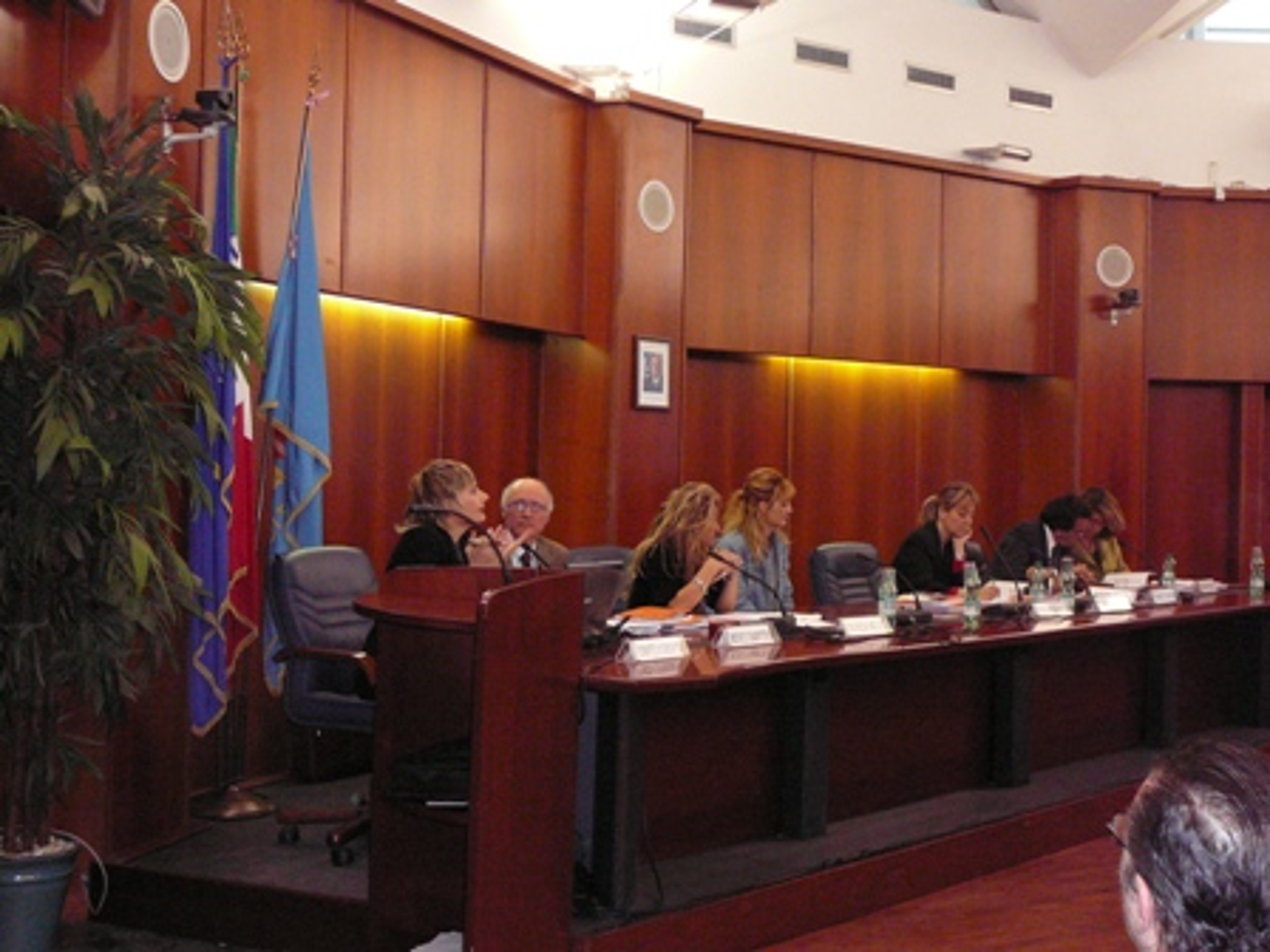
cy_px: 476
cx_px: 635
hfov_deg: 43.9
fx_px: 1578
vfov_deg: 33.6
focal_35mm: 43
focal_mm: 6.4
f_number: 3.2
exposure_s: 1/30
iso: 400
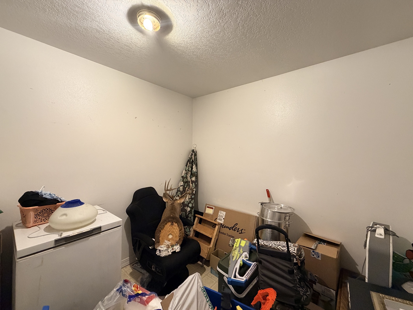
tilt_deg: -0.9
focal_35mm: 14
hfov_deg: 102.1
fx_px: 167
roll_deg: -0.9
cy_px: 155
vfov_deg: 85.7
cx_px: 206
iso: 400
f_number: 2.2
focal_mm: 2.22
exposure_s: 1/60
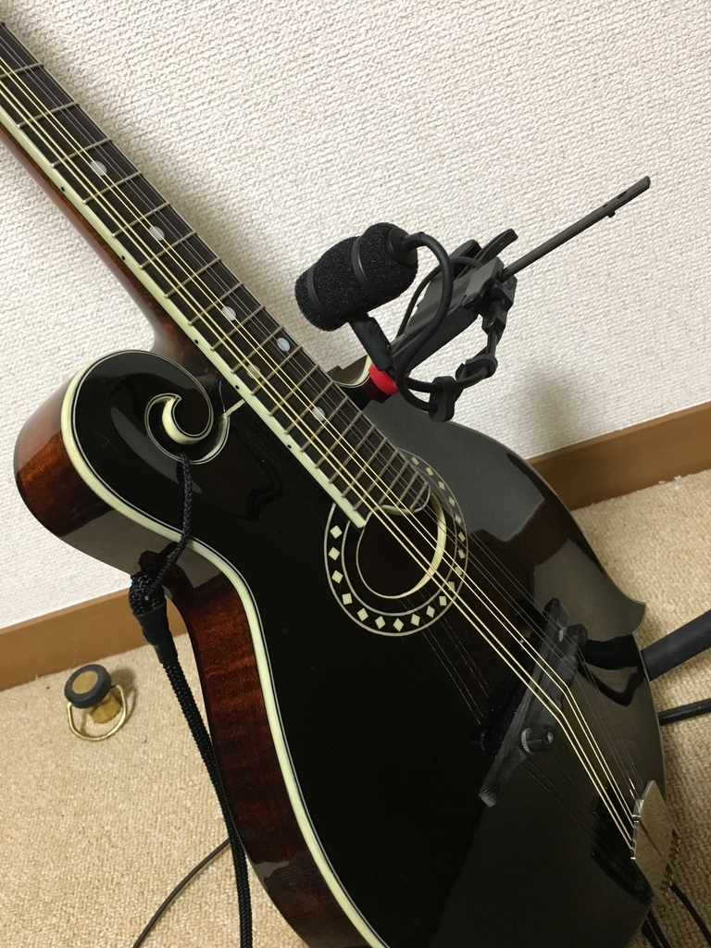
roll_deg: +20.9
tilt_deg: -34.6
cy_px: 474
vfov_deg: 61.7
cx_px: 356
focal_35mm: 29
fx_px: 794
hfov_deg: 48.2
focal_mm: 4.15
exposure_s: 1/15
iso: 250
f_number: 2.2
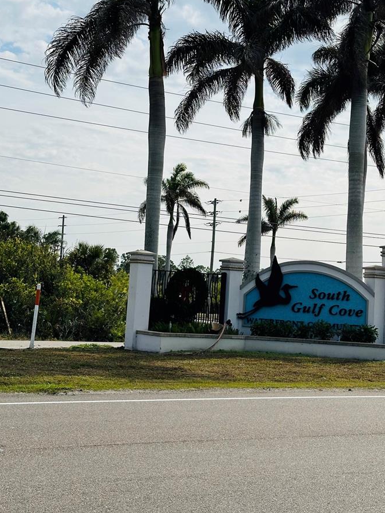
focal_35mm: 65
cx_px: 248
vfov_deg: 29.7
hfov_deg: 22.5
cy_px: 203
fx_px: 963
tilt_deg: +6.5
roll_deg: -4.0
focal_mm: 6.86
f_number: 1.78
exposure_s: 1/8929
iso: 64
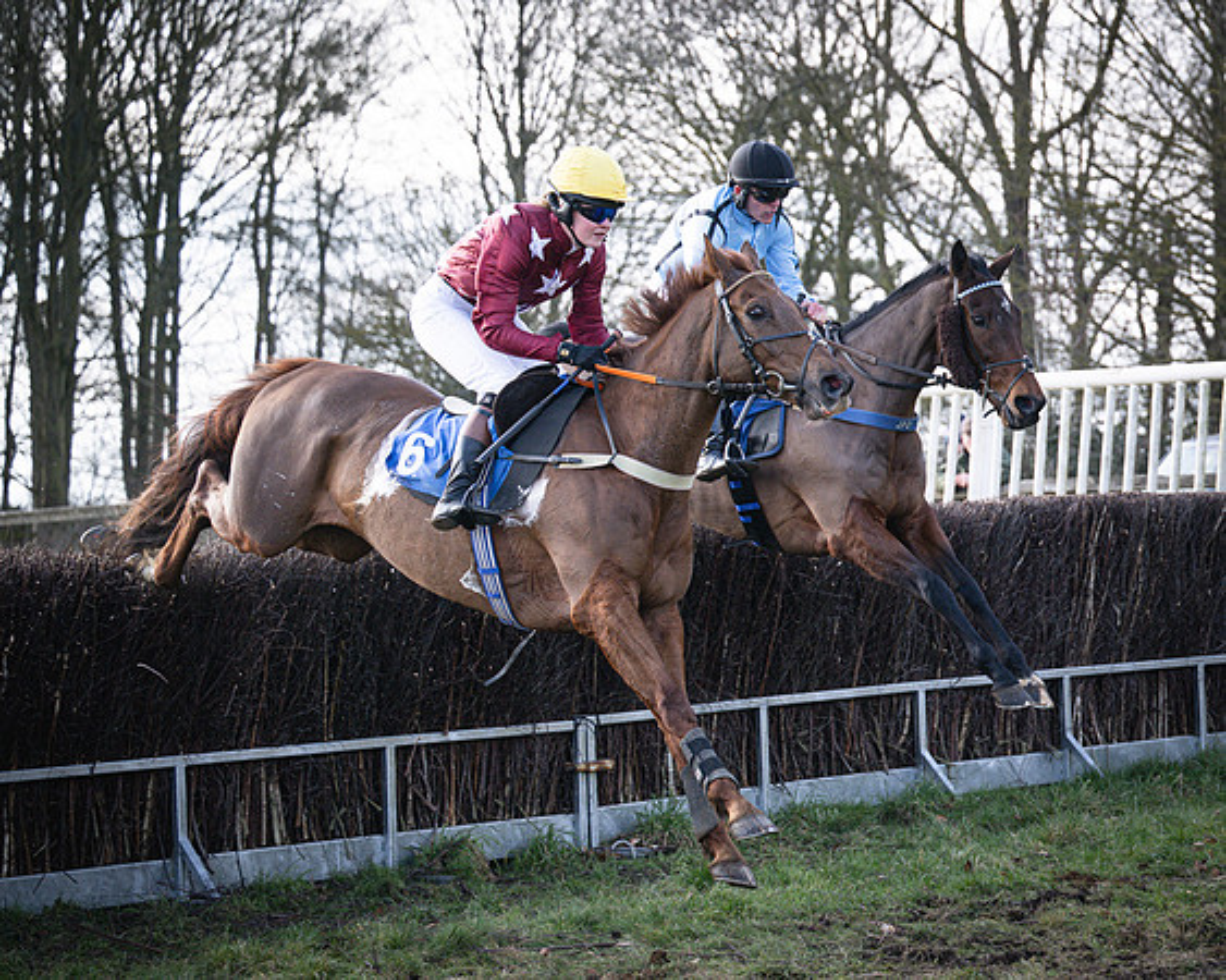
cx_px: 980
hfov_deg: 17.7
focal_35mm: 108
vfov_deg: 14.3
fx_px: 3914
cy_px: 491
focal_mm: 70
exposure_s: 1/1600
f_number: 3.2
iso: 400
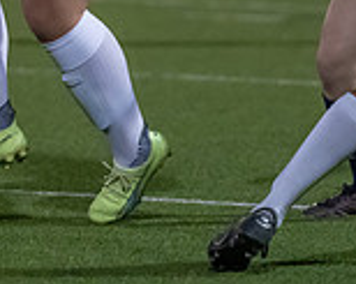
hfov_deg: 2.2
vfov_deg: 1.8
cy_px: -104
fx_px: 9108
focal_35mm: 865
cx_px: -75
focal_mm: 178
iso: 4000
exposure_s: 1/1000
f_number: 2.8
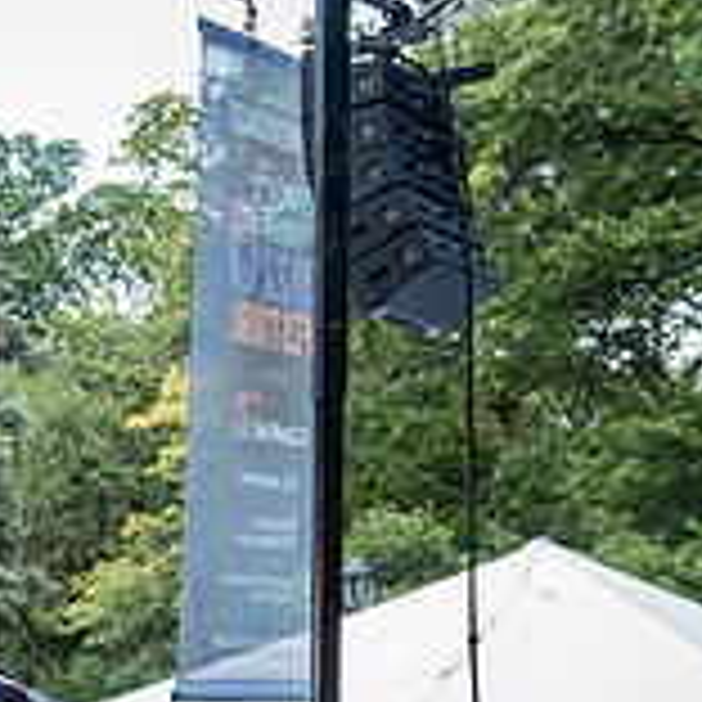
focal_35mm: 99
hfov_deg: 15.3
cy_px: 830
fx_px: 2271
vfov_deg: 16.8
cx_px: -540
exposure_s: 1/400
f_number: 4
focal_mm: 31
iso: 2500
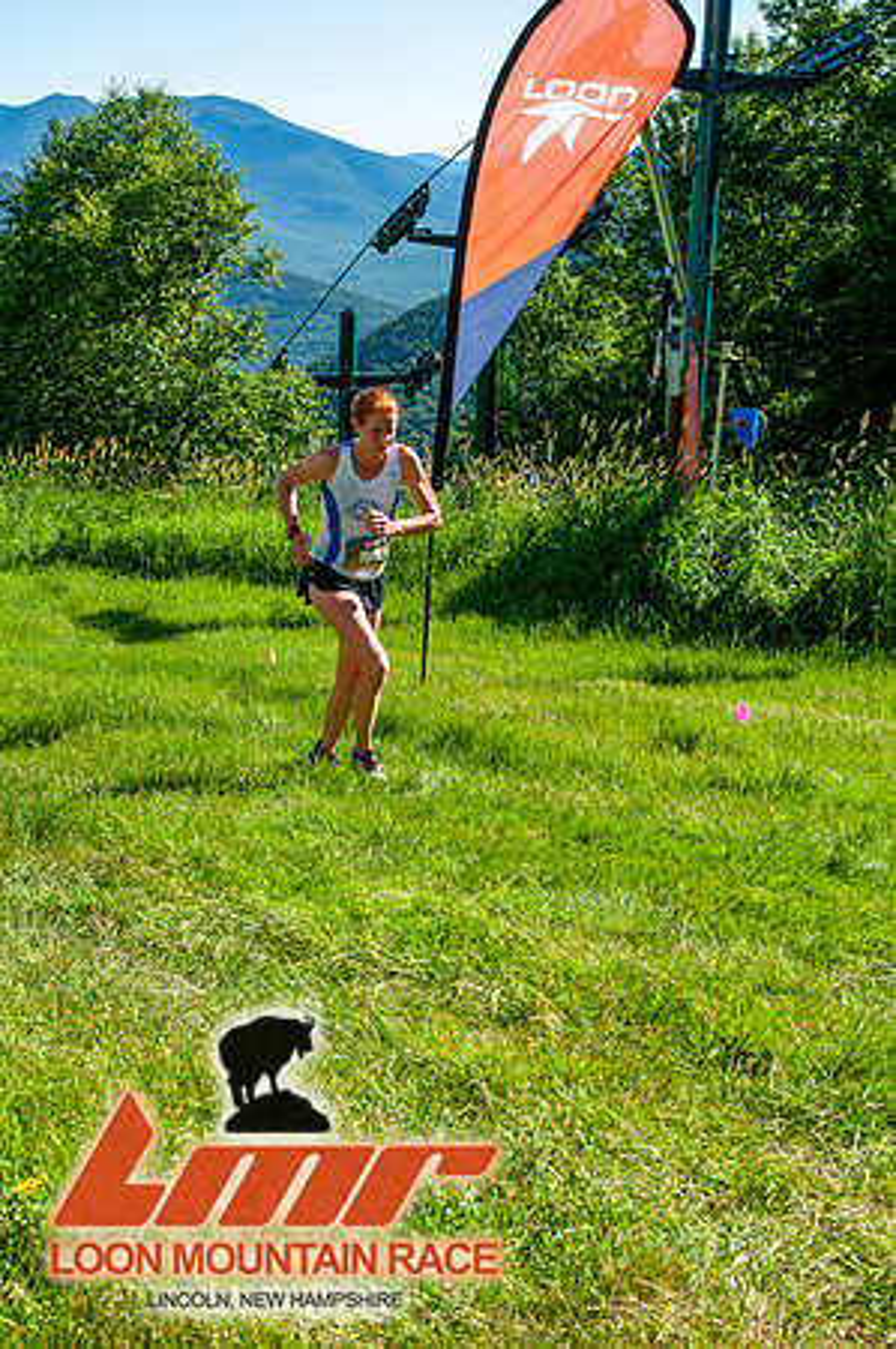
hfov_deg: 26.4
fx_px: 1908
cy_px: 674
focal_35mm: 51
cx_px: 448
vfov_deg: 38.9
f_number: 8
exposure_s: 1/400
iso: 200
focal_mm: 34
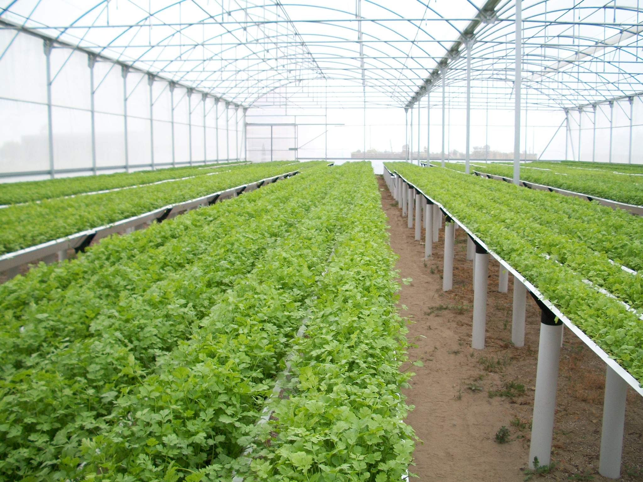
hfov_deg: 52.6
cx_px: 322
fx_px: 650
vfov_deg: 40.7
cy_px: 241
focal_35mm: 35
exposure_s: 1/320
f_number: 3.1
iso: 80
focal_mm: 6.3
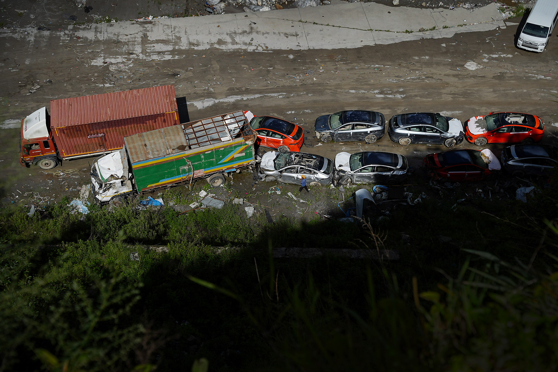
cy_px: 186
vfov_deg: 27.5
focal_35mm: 49
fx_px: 761
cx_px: 279
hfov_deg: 40.3
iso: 160
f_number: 4.5
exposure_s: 1/2500
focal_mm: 49.1
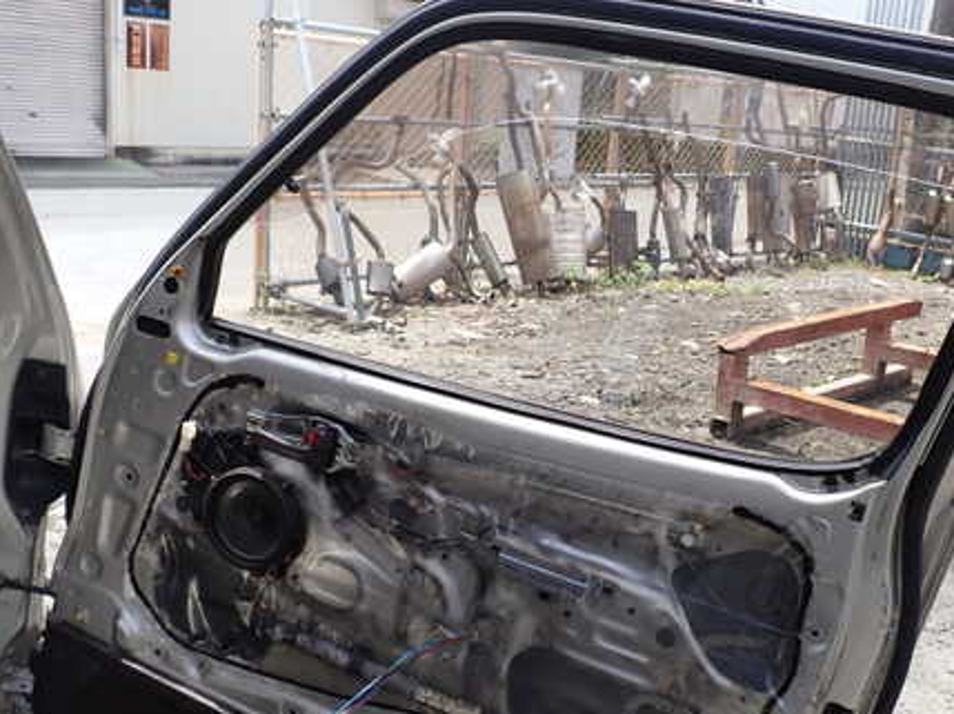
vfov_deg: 34.3
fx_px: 1157
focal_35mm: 42
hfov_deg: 44.7
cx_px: 558
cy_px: 394
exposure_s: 1/400
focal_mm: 5.4
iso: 100
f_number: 3.2
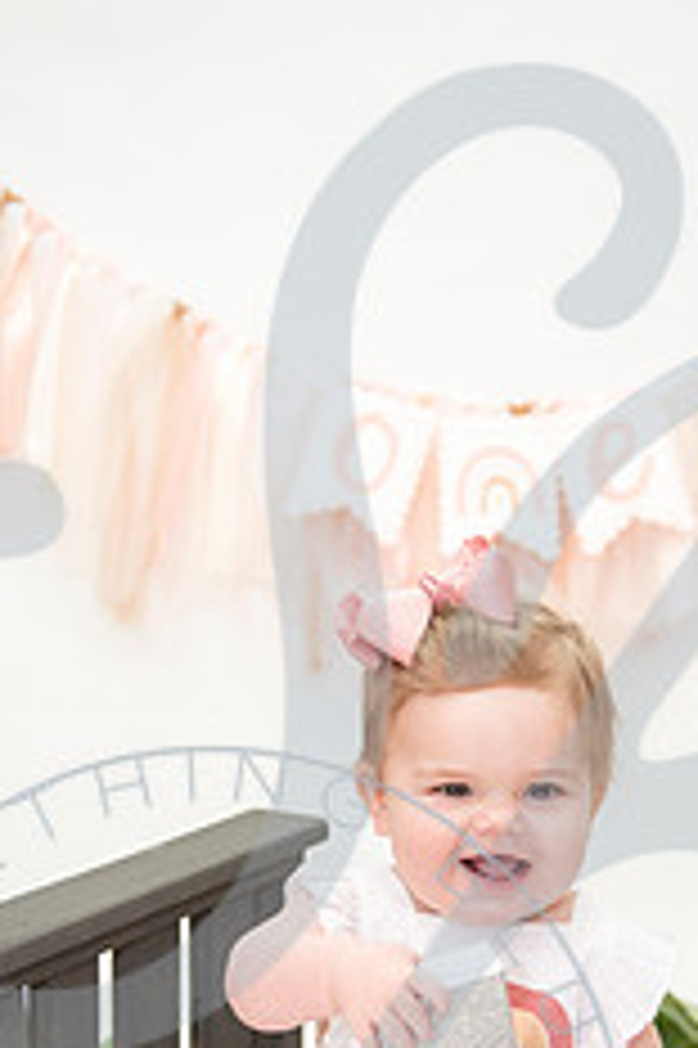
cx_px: 414
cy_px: 823
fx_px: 2476
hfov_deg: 16.0
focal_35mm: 85
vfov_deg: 23.6
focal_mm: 44
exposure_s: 1/200
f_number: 2.8
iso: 160
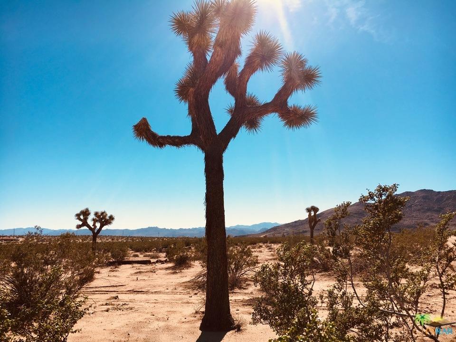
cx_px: 228
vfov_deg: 48.2
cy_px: 171
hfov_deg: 61.7
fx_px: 382
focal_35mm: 29
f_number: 2.2
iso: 25
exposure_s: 1/3205
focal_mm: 4.15
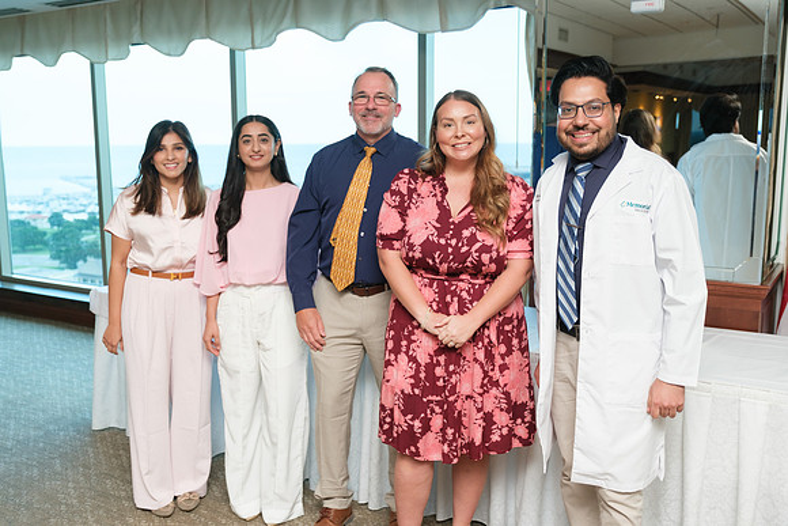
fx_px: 766
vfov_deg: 37.9
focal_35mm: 35
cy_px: 263
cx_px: 394
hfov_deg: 54.4
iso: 640
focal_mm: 23.4
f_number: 2.8
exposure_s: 1/125
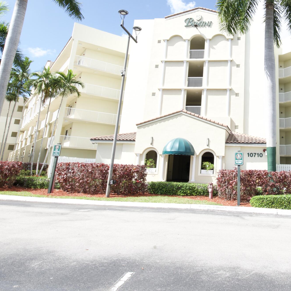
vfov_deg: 54.1
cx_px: 227
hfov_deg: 52.5
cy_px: 89
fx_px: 276
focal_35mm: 29
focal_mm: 10
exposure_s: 1/160
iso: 200
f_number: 8
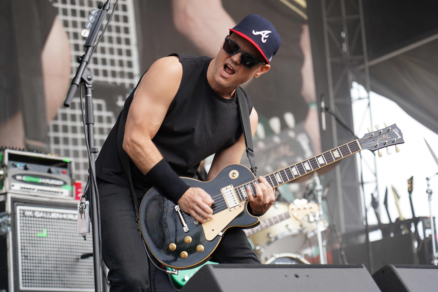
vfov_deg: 13.0
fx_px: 1277
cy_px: 146
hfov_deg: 19.5
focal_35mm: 105
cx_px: 219
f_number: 4
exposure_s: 1/160
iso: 200
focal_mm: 105
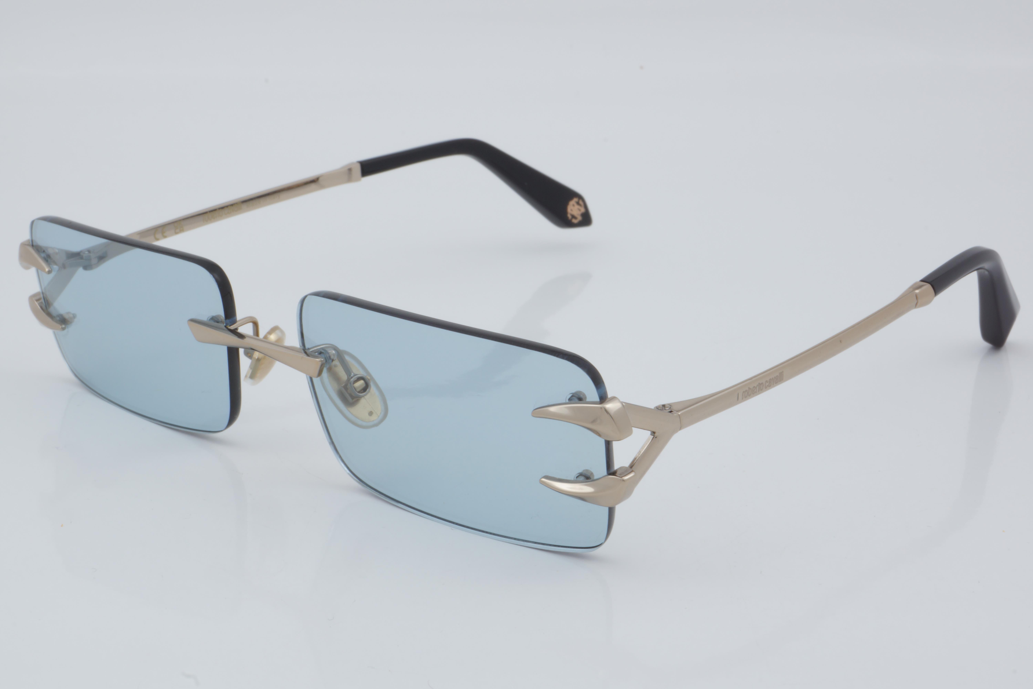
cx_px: 516
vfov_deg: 18.2
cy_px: 344
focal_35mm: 75
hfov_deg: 27.0
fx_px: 2152
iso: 100
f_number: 32
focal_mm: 50
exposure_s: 1/4
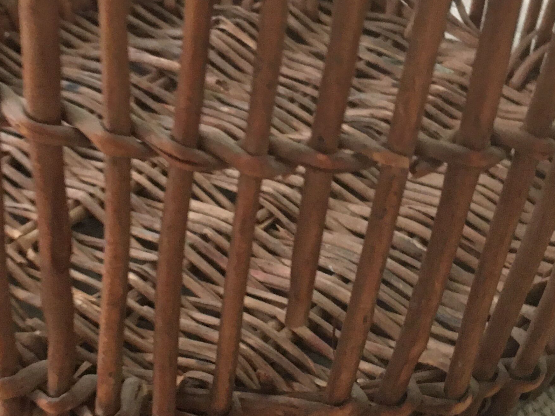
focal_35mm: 67
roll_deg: -4.0
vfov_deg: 21.9
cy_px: 239
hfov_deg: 29.0
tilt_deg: -35.6
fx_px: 1074
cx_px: 259
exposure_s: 1/4
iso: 100
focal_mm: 4.15
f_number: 2.2
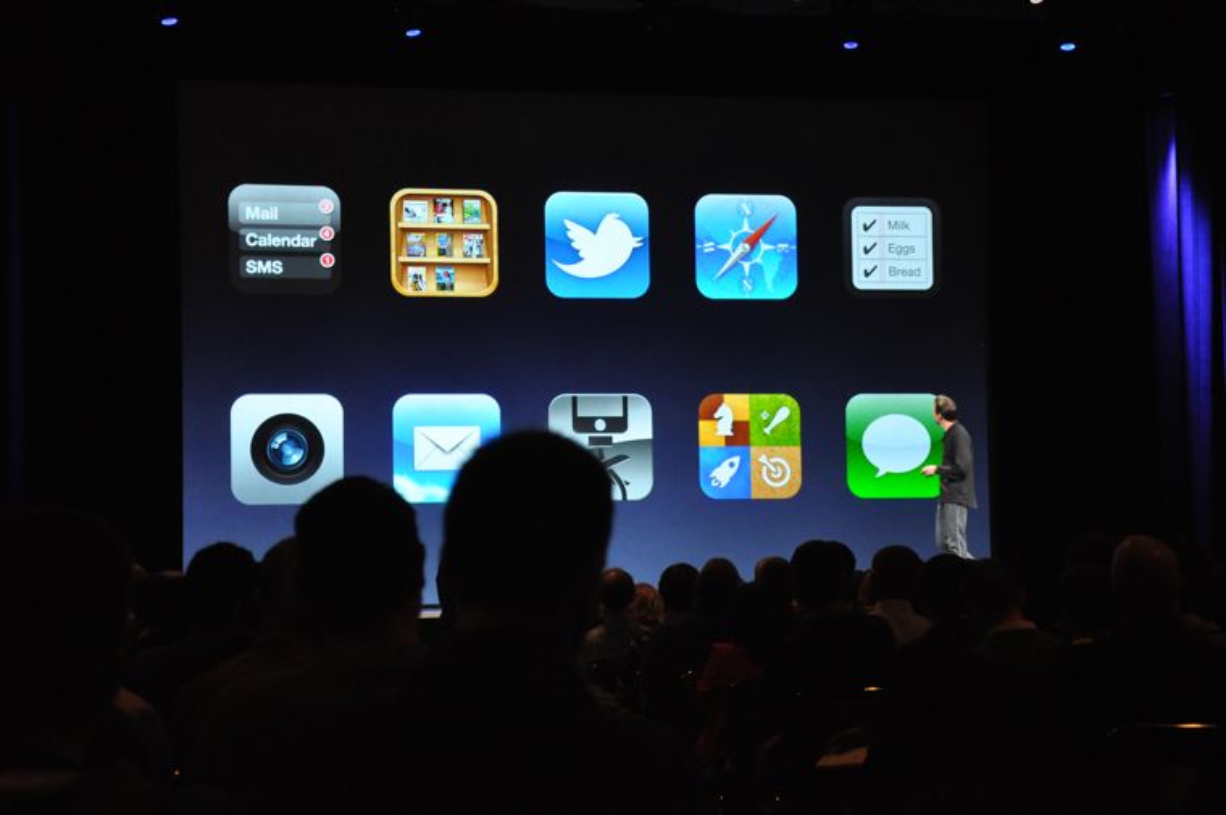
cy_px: 408
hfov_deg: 27.0
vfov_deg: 18.1
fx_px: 2551
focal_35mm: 75
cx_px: 613
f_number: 5
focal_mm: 50
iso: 1600
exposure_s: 1/50
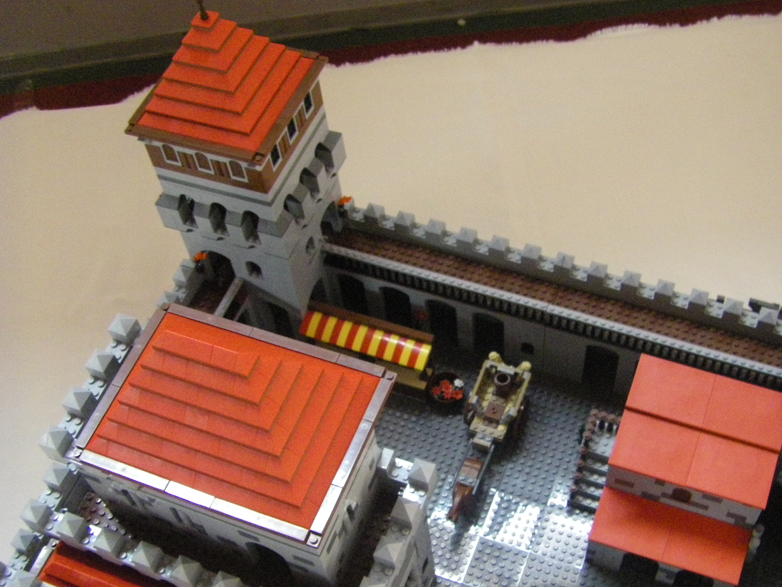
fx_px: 1039
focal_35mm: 46
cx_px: 433
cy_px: 339
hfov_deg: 41.2
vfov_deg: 31.5
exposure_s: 1/50
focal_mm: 6.3
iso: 800
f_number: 3.5
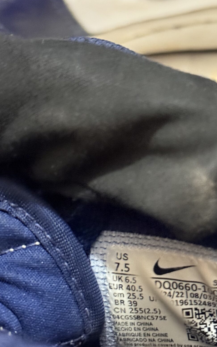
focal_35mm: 84
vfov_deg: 24.6
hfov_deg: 15.5
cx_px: 157
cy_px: 140
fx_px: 795
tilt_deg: -46.3
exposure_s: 1/25
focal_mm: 6.76
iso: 500
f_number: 1.78
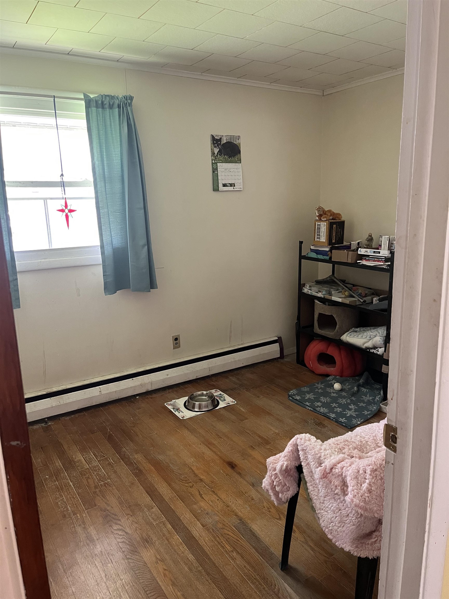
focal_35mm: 26
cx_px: 224
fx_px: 450
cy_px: 300
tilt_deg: -12.1
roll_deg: +1.3
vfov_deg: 67.3
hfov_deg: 53.1
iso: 400
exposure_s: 1/60
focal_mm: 5.1
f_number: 1.6
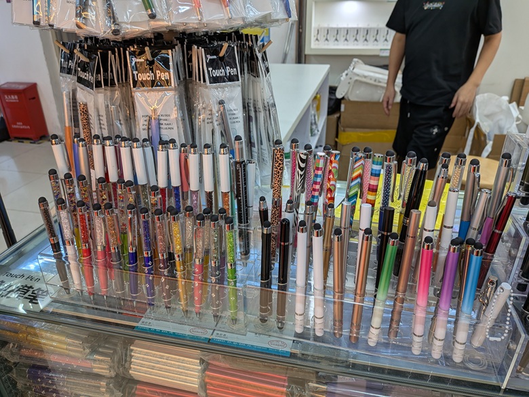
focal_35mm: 24
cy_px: 198
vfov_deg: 56.8
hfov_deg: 71.6
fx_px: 367
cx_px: 264
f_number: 1.7
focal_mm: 4.53
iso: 28
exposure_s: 1/474
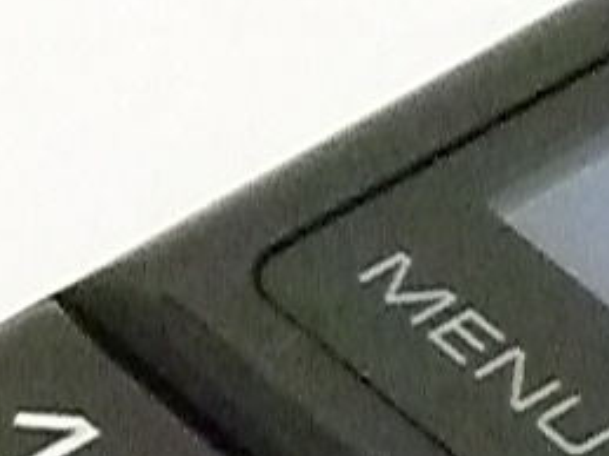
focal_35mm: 340
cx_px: 1147
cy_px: 846
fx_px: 5979
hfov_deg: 5.7
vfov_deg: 4.3
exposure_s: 1/60
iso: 1600
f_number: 3.7
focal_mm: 7.7
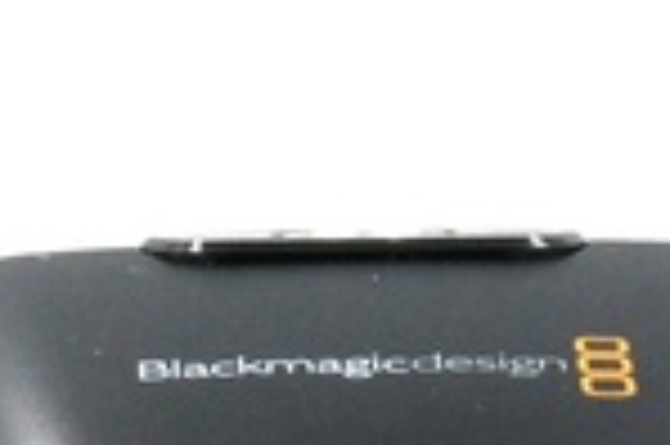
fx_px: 6358
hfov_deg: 6.0
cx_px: 31
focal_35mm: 342
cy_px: 1009
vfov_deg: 3.9
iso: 800
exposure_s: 1/125
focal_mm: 34.3
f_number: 18
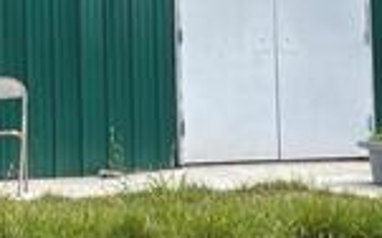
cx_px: 106
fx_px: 1217
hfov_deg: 17.8
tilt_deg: +4.2
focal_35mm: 117
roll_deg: +1.5
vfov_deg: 11.1
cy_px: 38
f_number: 1.6
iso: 32
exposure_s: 1/1976
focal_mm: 5.1
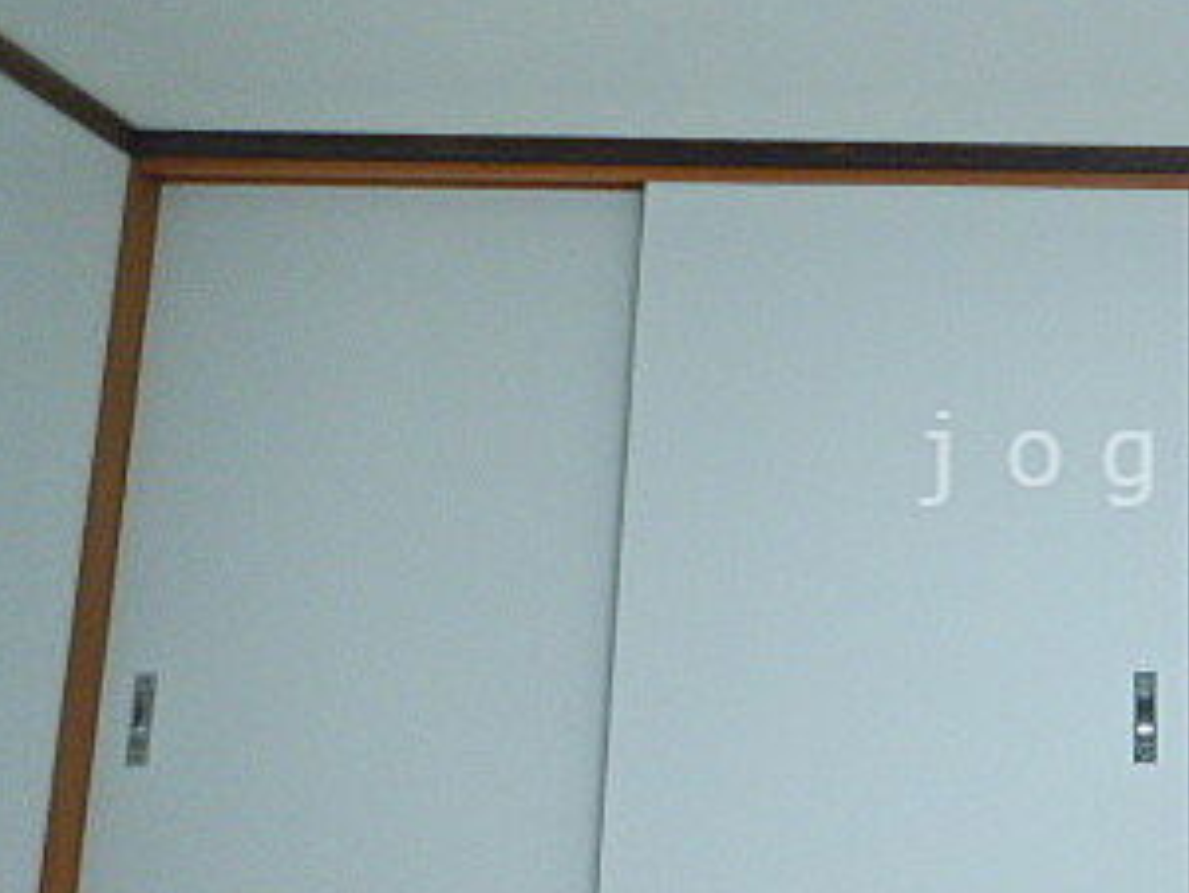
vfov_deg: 28.6
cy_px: 458
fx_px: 1752
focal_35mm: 51
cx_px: 1189
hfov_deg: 34.2
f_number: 2.8
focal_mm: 4.3
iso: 125
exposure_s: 1/50
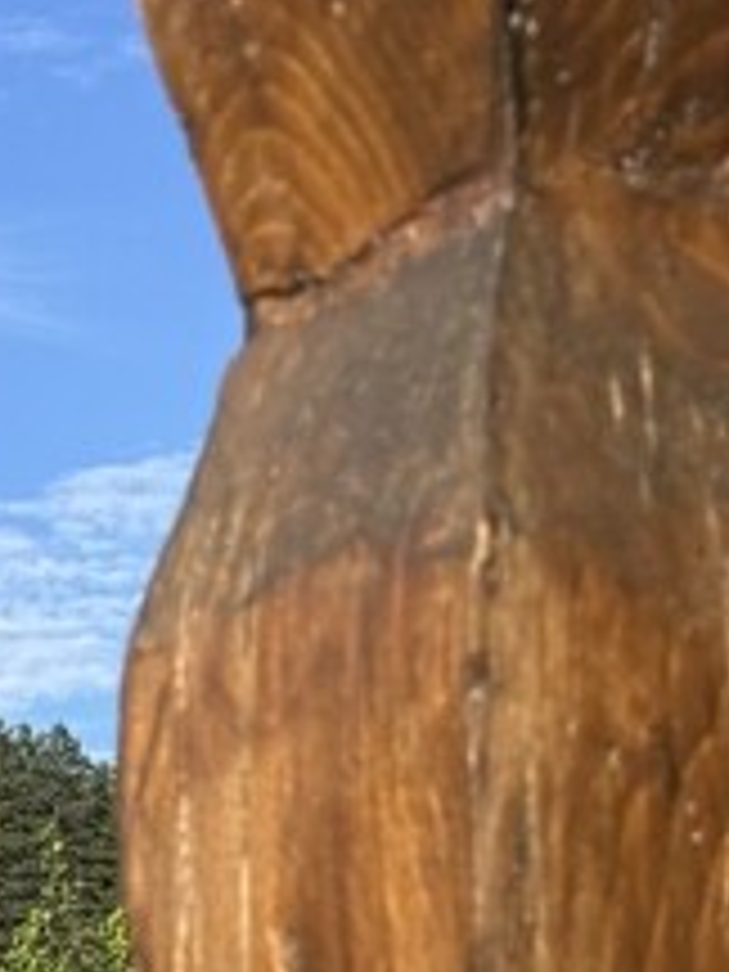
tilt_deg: +0.6
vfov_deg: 15.8
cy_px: 1480
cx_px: -711
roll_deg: -1.1
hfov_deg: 11.7
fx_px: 3201
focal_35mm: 114
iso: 80
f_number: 1.78
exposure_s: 1/2506
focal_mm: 6.76
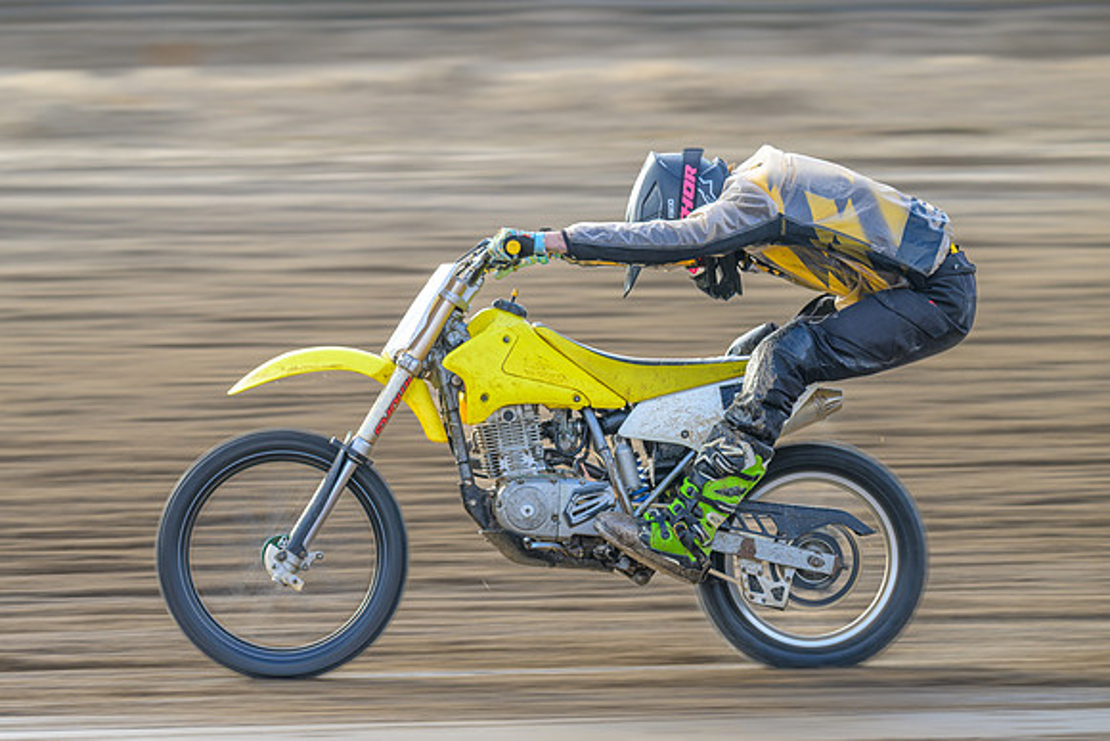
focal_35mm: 206
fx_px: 6364
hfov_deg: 10.0
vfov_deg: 6.7
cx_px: 474
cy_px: 323
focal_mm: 180
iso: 180
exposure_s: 1/100
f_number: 8
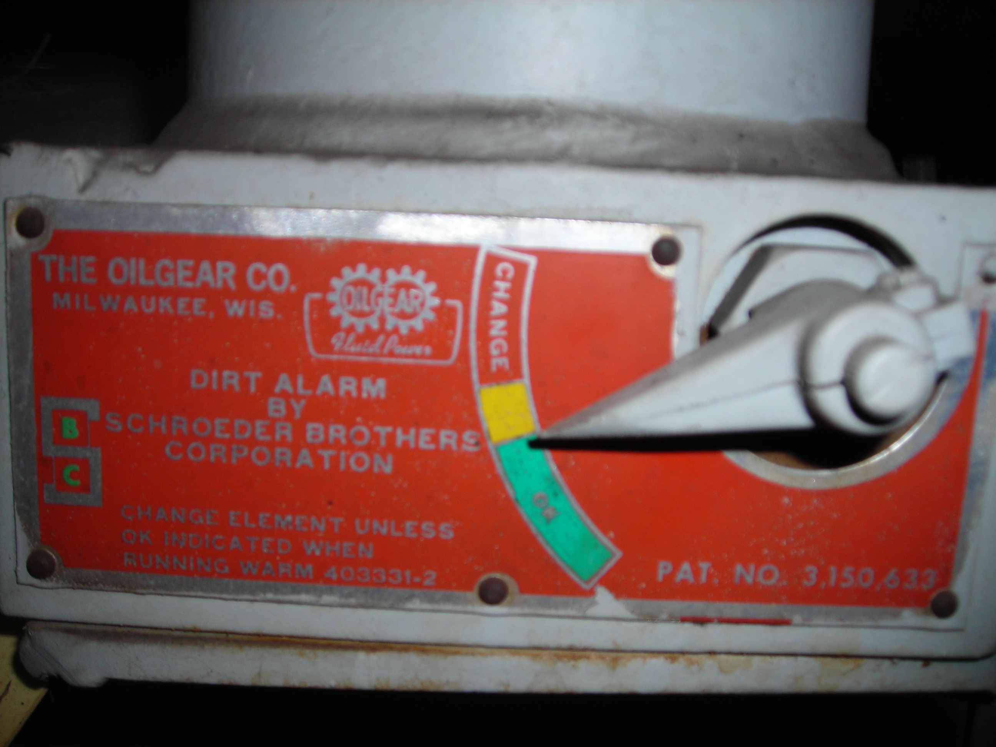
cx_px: 498
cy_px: 374
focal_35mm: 38
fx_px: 1093
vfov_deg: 37.7
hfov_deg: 49.0
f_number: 3.2
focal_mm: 6.3
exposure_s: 1/60.1
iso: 50
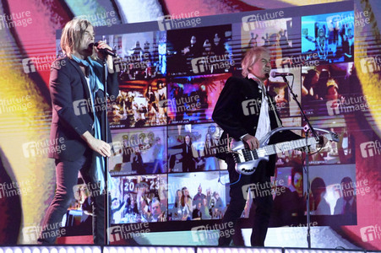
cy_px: 126
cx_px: 190
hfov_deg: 8.2
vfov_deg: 5.5
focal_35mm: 250
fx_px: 2644
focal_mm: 250
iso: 12800
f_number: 6.3
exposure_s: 1/640
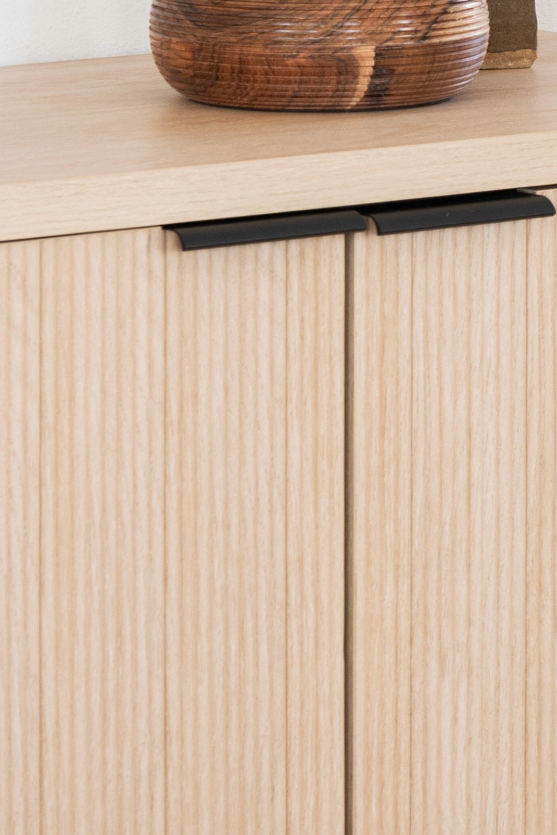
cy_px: -484
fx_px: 6892
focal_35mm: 297
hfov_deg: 4.6
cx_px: 851
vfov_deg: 6.8
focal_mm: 68
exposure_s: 1/8
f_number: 9
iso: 320
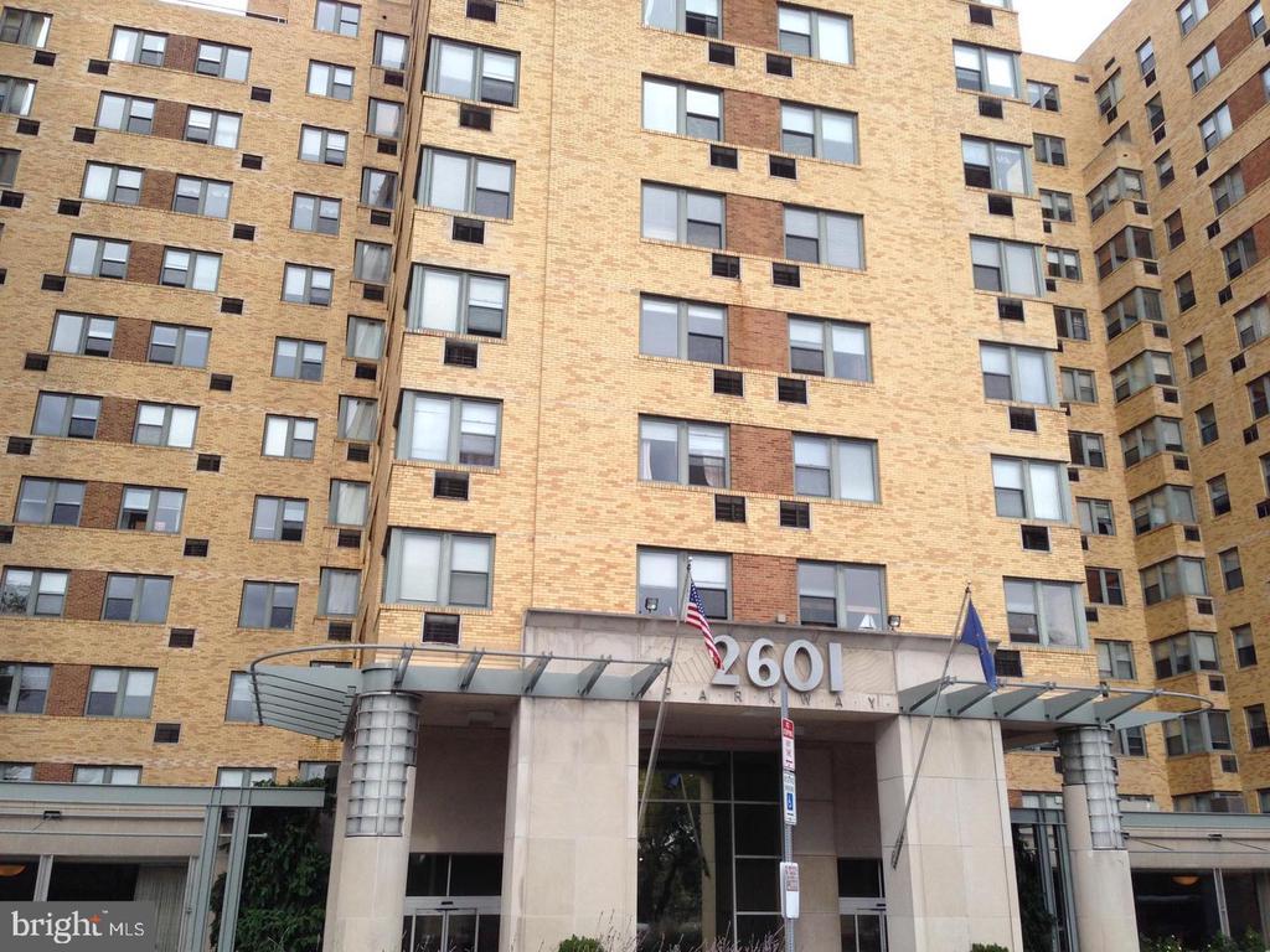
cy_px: 476
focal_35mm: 33
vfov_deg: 42.9
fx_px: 1211
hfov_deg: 55.4
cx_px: 635
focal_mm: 4.12
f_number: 2.4
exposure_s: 1/354
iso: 50
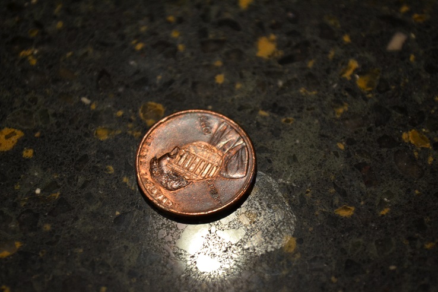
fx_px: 1004
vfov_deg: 16.6
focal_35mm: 82
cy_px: 146
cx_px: 219
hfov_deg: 24.6
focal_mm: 55
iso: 800
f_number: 5.6
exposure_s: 1/20
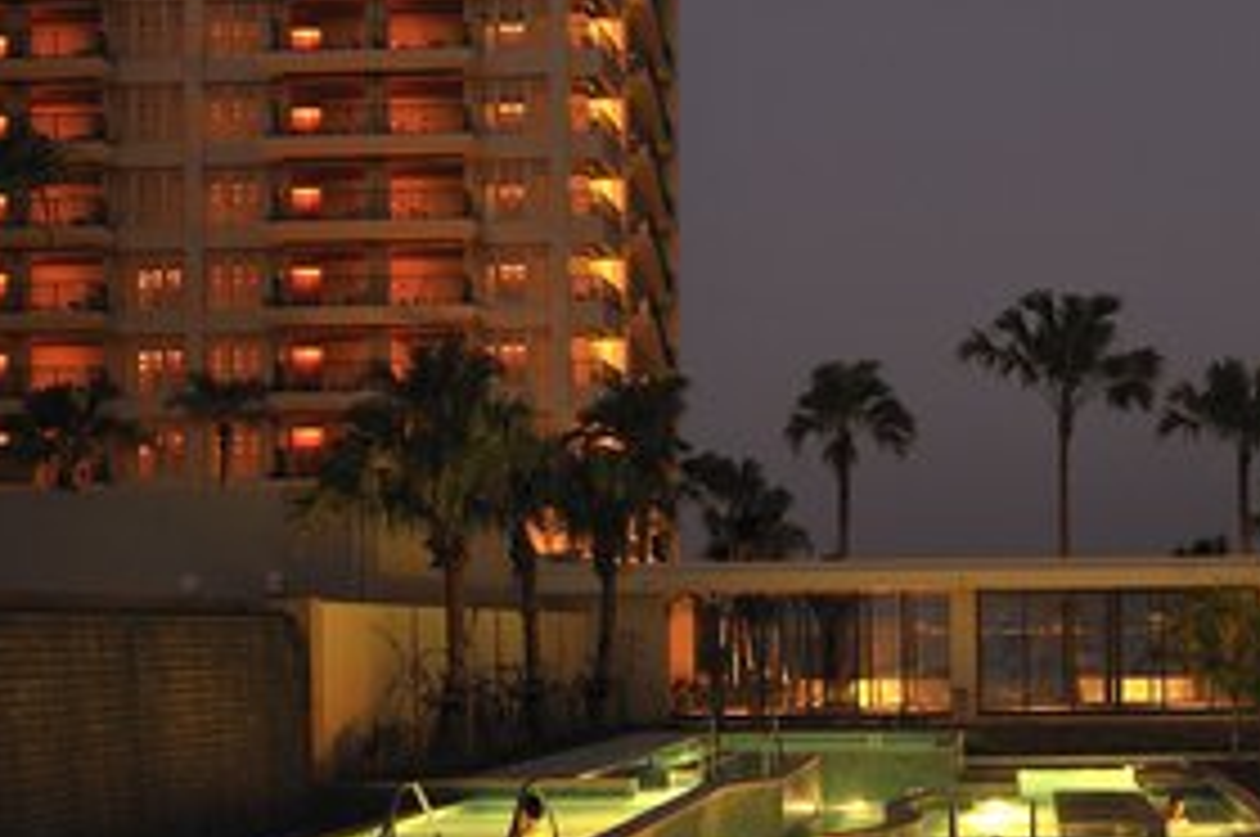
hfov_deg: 39.3
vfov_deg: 27.6
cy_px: 641
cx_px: 1040
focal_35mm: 48
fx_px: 1678
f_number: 7.1
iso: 800
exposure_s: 1/5
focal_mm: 28
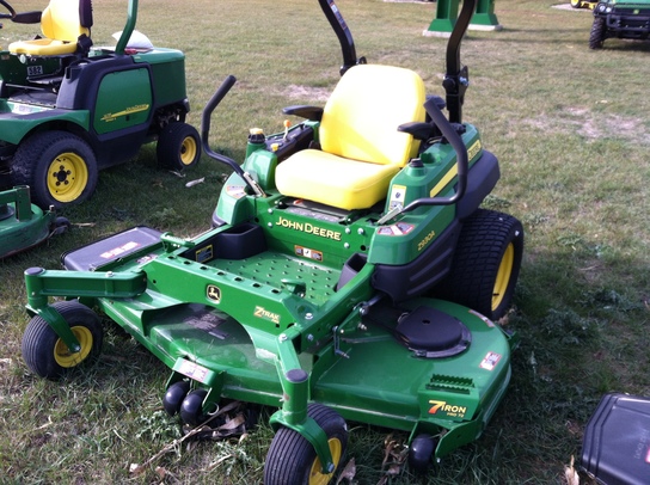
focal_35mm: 35
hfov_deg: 52.7
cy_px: 242
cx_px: 325
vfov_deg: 40.6
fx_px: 656
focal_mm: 3.85
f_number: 2.8
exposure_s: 1/313
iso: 80
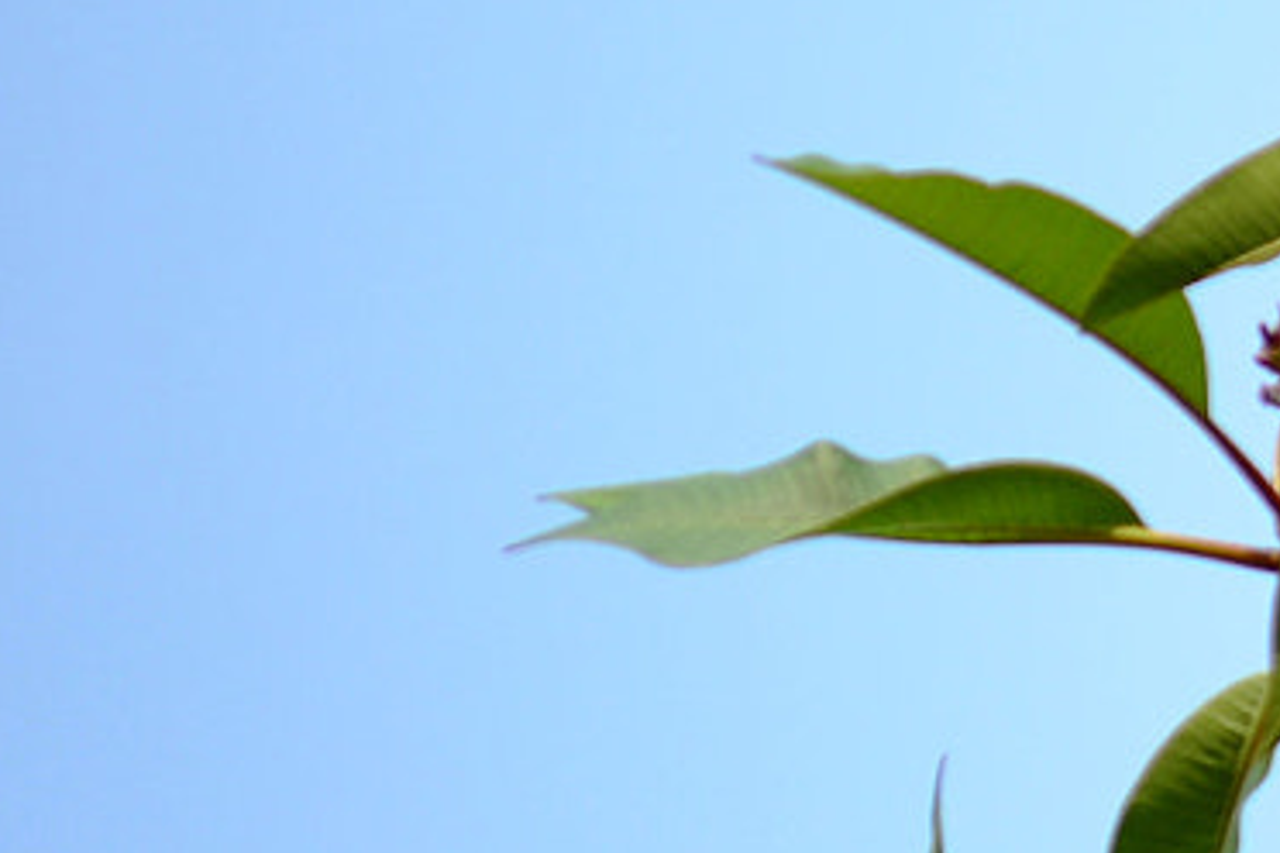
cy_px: 392
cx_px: 2584
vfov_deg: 1.3
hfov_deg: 2.0
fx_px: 36655
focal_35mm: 1031
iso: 100
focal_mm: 160
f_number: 5.3
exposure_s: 1/200
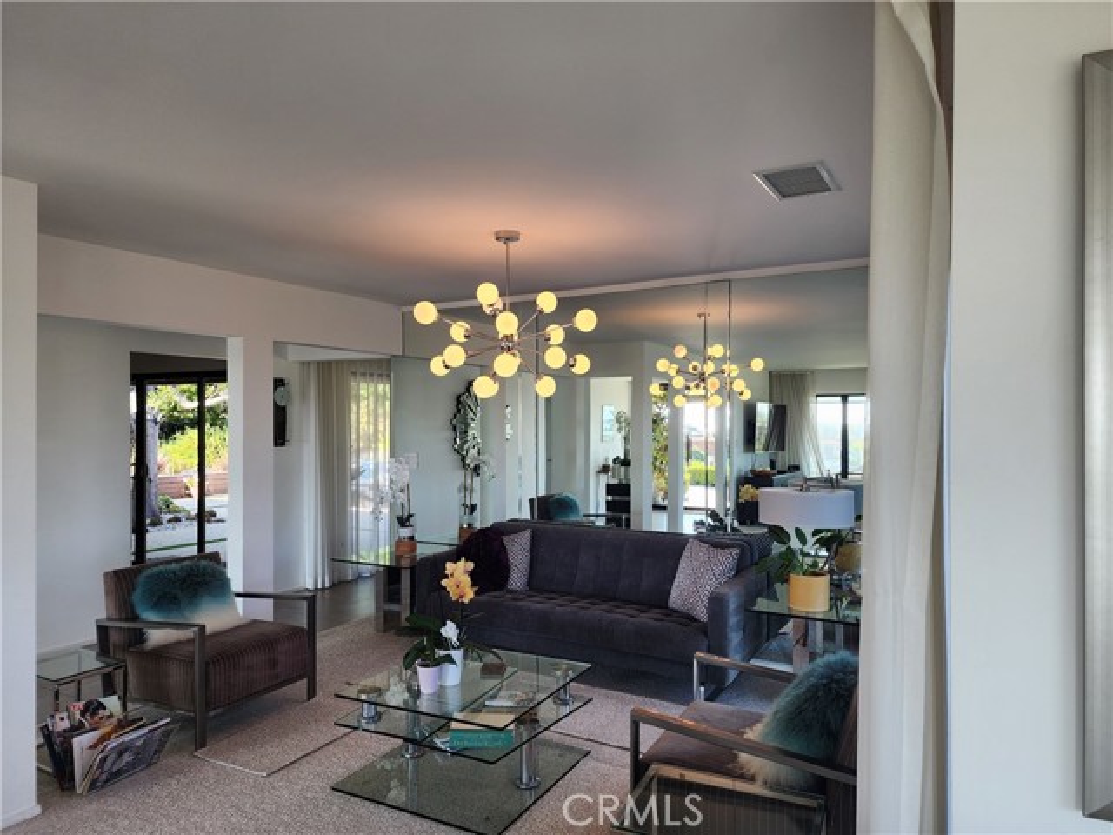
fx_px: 740
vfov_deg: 58.9
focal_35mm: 23
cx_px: 556
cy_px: 418
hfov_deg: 73.9
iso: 64
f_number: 1.8
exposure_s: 1/120
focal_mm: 6.4
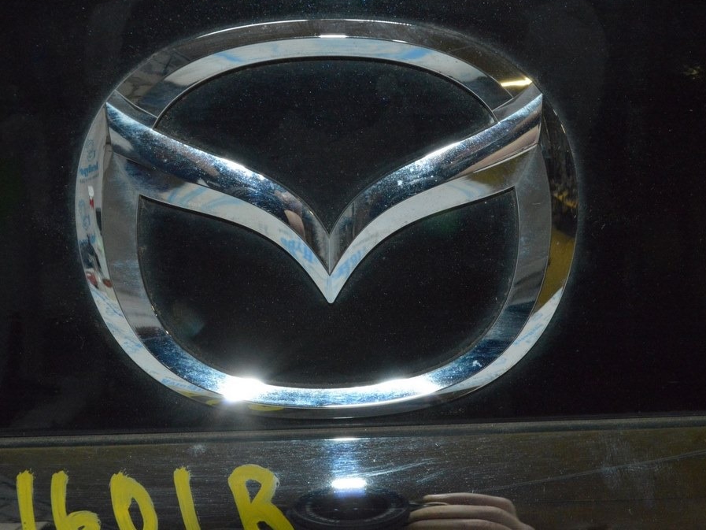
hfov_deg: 53.2
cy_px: 263
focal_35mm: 35
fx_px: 705
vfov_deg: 41.2
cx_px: 340
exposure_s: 1/50
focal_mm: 21
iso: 4500
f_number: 16
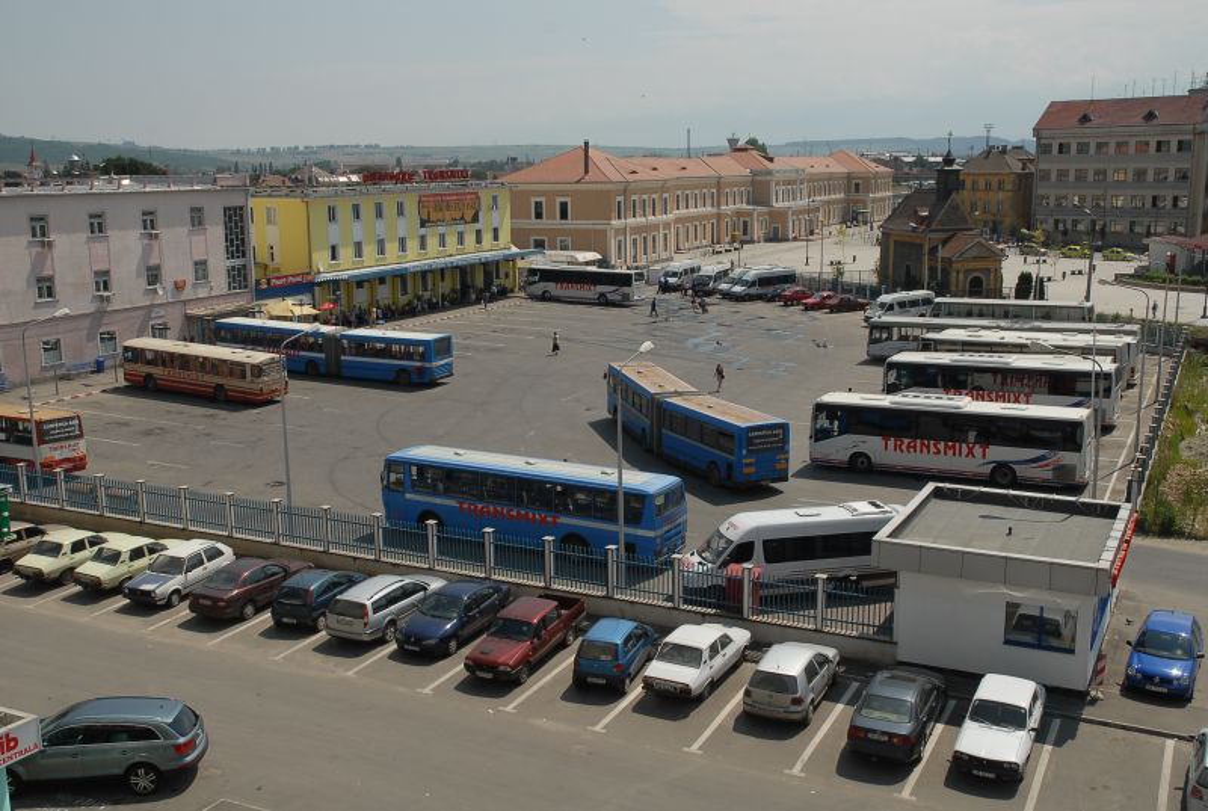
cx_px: 604
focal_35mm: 38
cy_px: 406
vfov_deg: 35.6
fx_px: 1261
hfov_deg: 51.2
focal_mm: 25
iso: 125
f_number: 9
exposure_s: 1/320
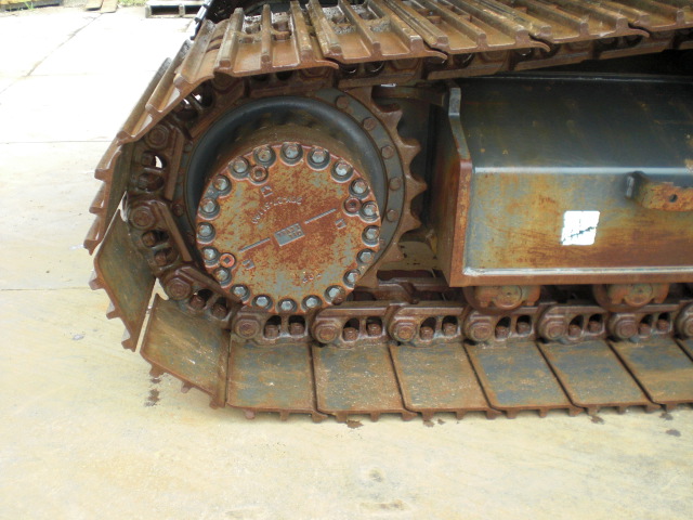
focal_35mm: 38
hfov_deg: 49.0
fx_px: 761
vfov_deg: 37.7
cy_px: 260
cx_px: 346
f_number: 3.1
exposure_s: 1/100
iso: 200
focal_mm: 6.3
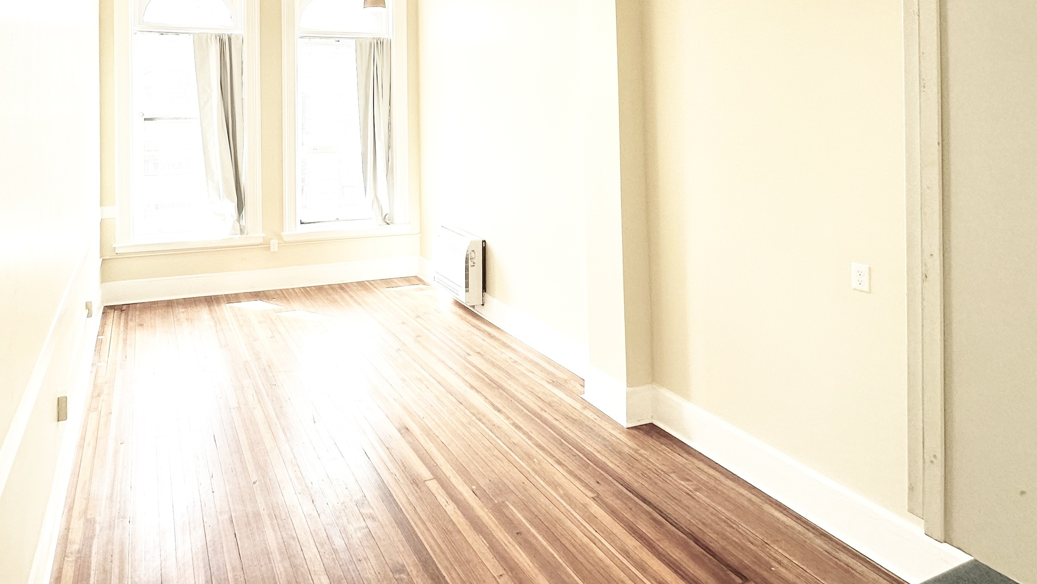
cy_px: 99
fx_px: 632
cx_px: 381
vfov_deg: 46.3
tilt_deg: +0.0
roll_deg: -0.2
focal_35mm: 23
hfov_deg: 77.1
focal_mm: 2.22
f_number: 2.2
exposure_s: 1/167
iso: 40
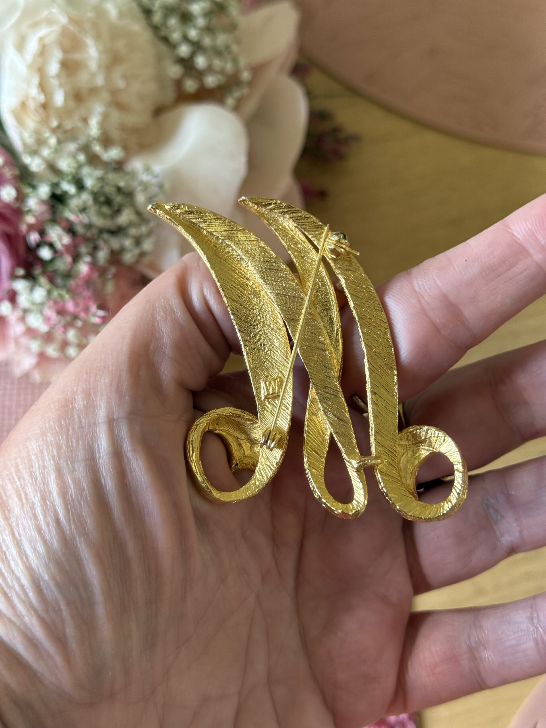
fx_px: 1009
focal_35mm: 48
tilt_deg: -67.2
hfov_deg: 30.3
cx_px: 273
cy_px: 364
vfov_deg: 39.7
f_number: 1.78
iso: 100
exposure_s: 1/61
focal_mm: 6.76
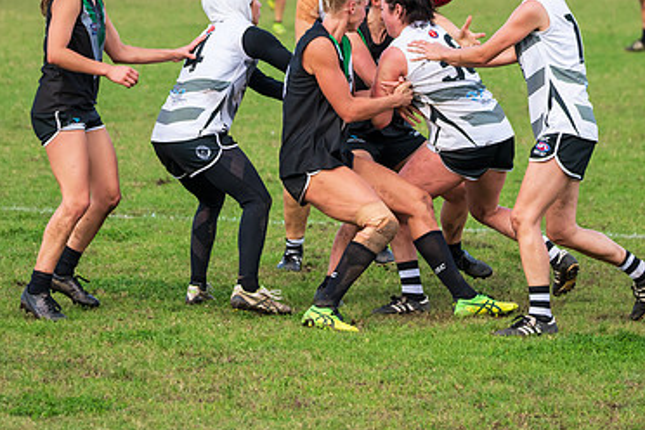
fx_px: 4748
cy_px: 178
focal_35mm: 265
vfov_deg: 5.2
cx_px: 317
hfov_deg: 7.8
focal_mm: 170
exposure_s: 1/1250
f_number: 5.6
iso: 800
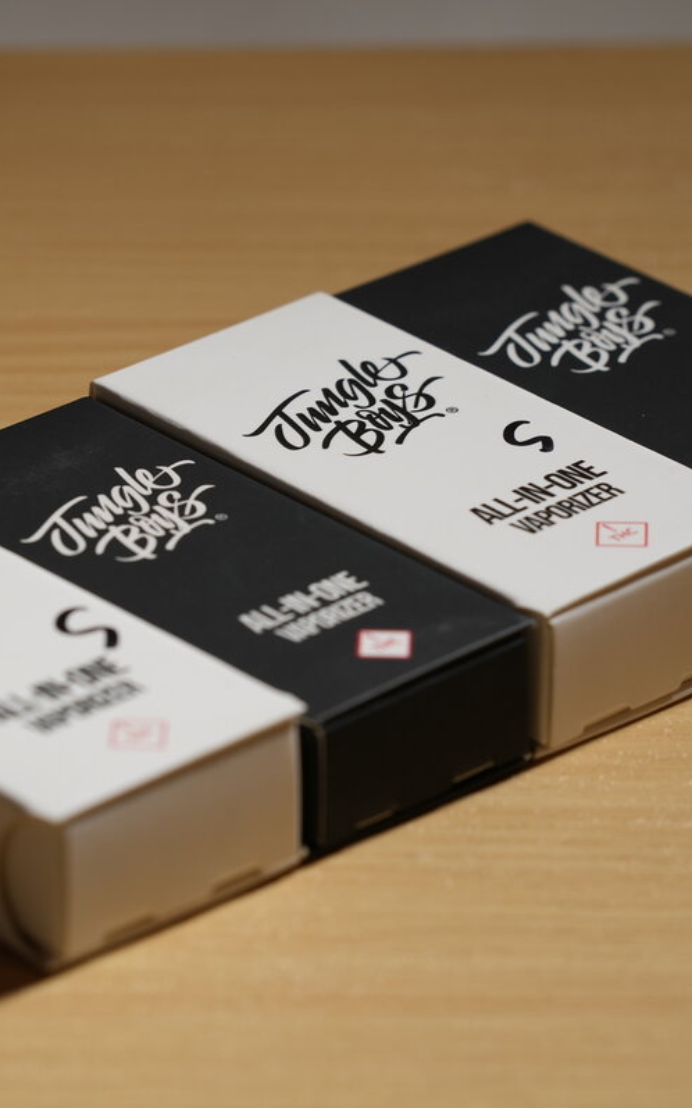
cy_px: 553
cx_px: 270
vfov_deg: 7.8
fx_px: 8149
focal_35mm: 270
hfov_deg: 4.9
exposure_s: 1/320
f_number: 7.1
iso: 200
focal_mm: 176
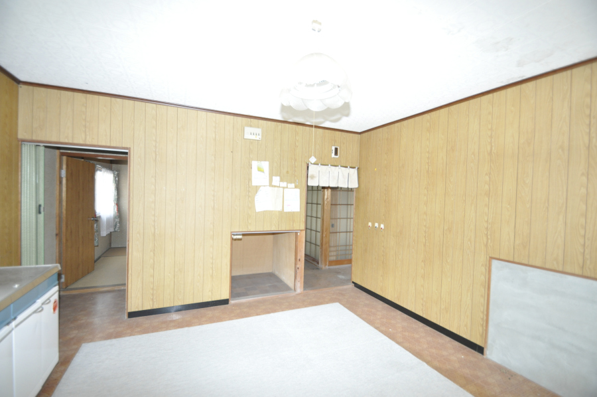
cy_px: 198
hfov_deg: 100.5
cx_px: 298
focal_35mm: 15
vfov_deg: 77.2
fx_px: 248
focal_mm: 10
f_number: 4
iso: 800
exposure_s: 1/60
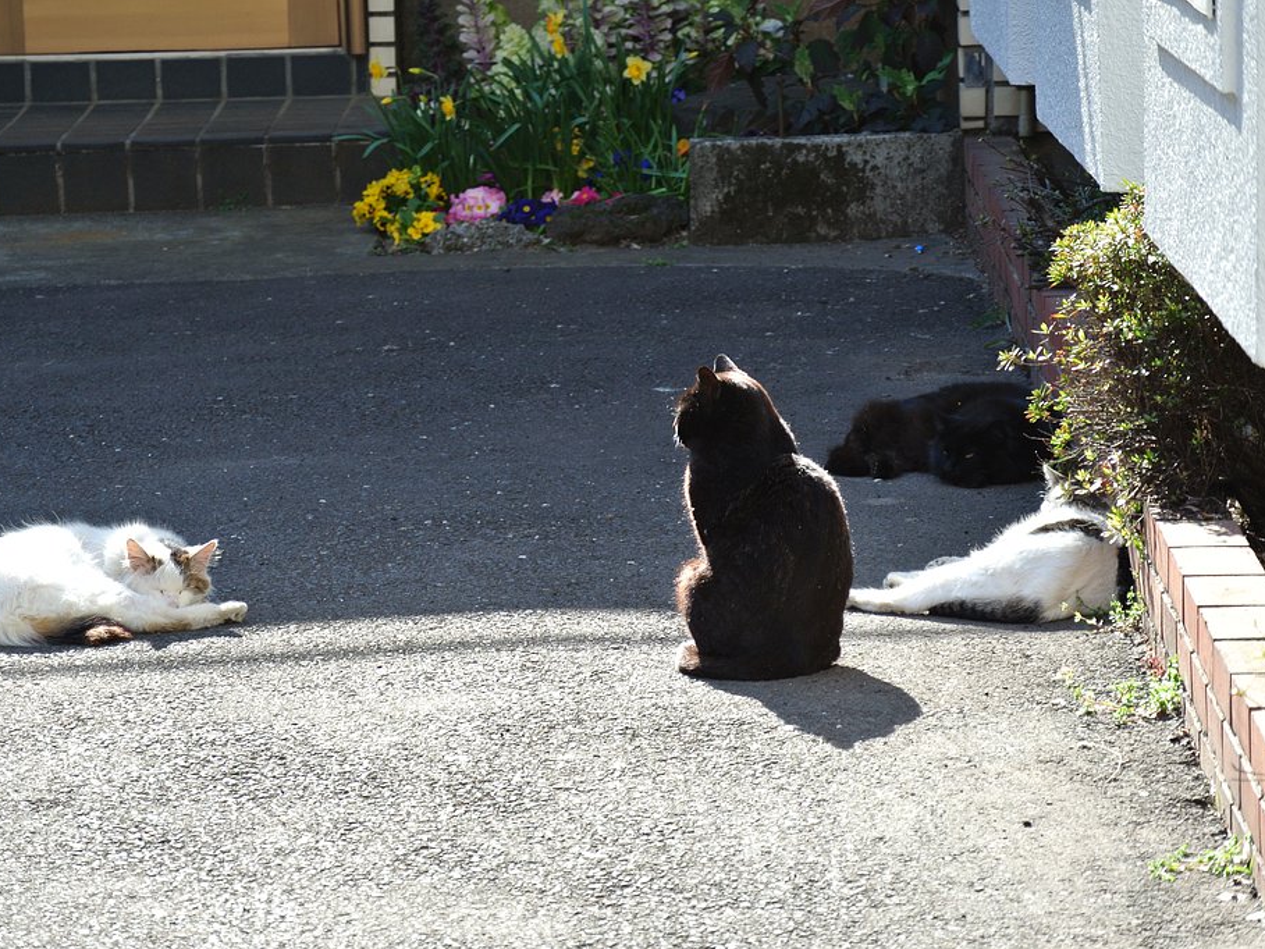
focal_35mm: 180
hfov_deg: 11.0
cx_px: 583
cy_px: 475
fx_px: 6579
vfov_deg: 8.3
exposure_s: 1/125
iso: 100
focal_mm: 61.6
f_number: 4.5
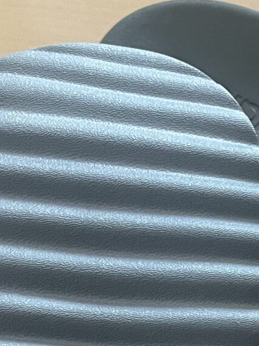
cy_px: 459
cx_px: 298
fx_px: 908
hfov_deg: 15.7
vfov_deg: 19.7
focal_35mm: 91
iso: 400
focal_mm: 5.1
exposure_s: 1/60
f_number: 1.6
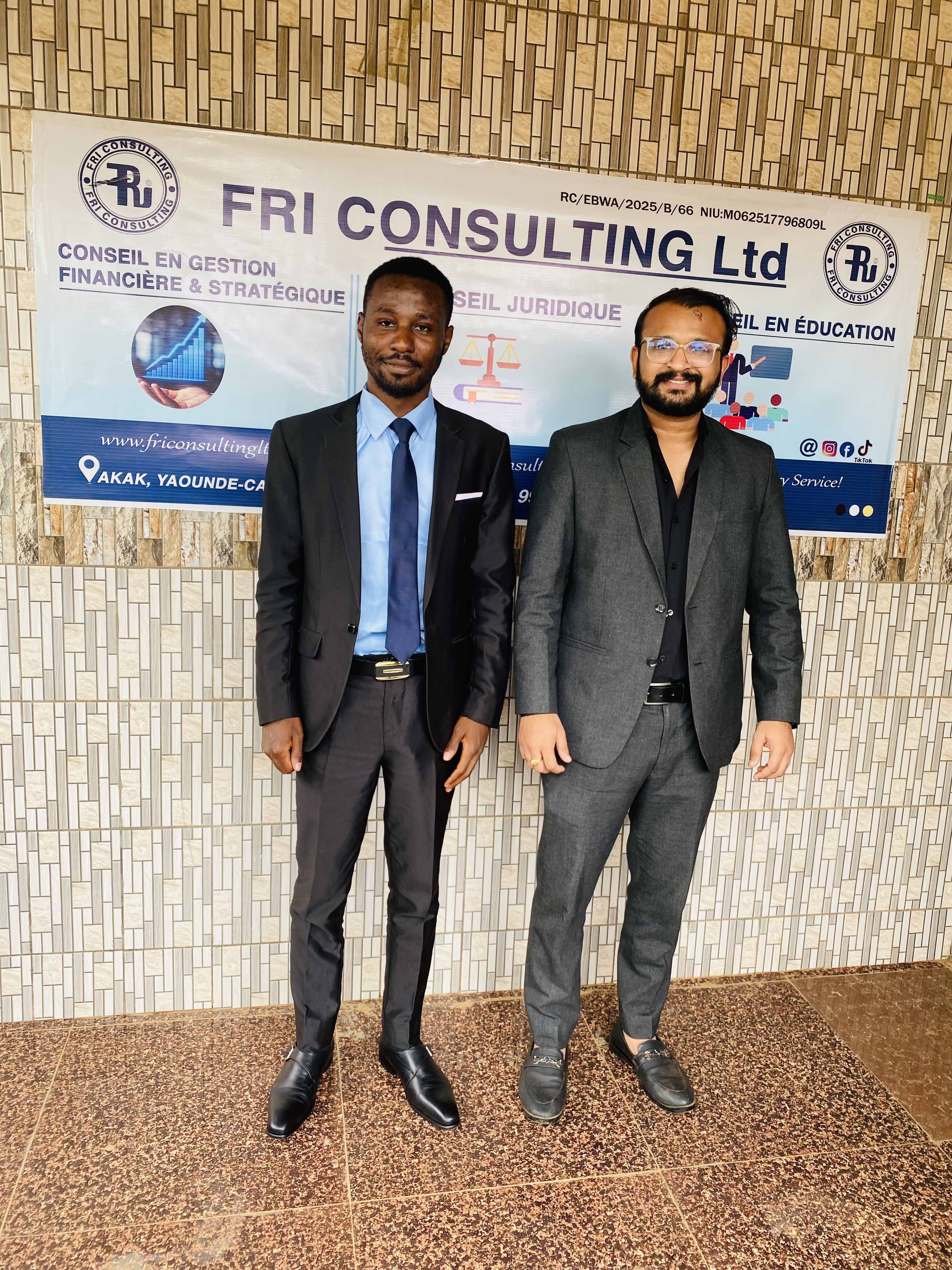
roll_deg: -3.4
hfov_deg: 53.1
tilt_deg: -10.6
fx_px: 953
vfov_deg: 67.3
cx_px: 476
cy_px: 635
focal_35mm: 26
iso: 40
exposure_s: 1/122
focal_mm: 4.25
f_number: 1.8
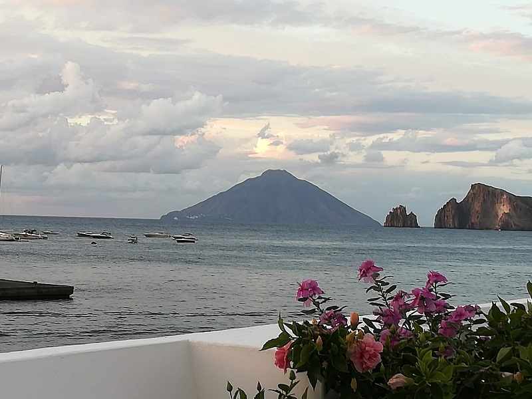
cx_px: 266
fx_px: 1214
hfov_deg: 24.7
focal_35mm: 79
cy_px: 200
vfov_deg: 18.7
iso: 50
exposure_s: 1/50
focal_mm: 3.83
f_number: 2.2
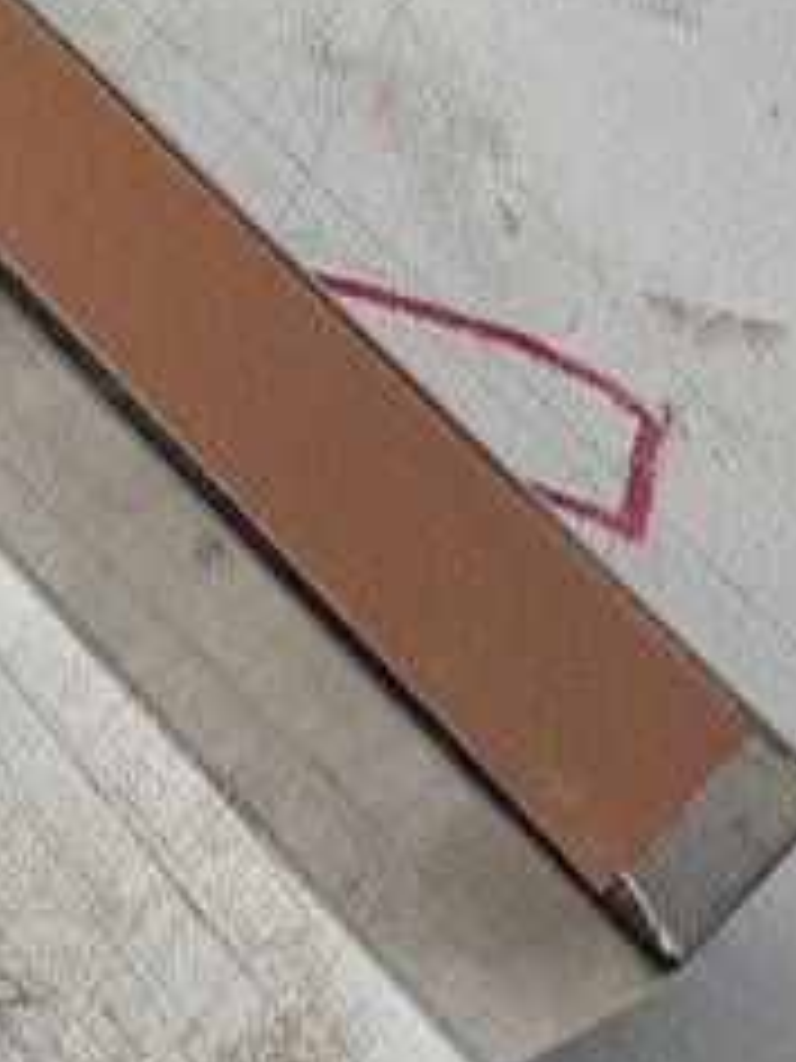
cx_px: -805
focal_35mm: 100
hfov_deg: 12.9
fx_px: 3066
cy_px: -639
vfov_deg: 17.2
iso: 50
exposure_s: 1/120
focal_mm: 5.54
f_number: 1.8
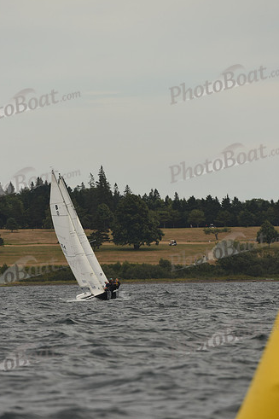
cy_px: 218
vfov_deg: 4.4
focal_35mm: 473
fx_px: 5502
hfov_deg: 2.9
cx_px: 125
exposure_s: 1/1000
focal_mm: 400
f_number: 5.6
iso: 250
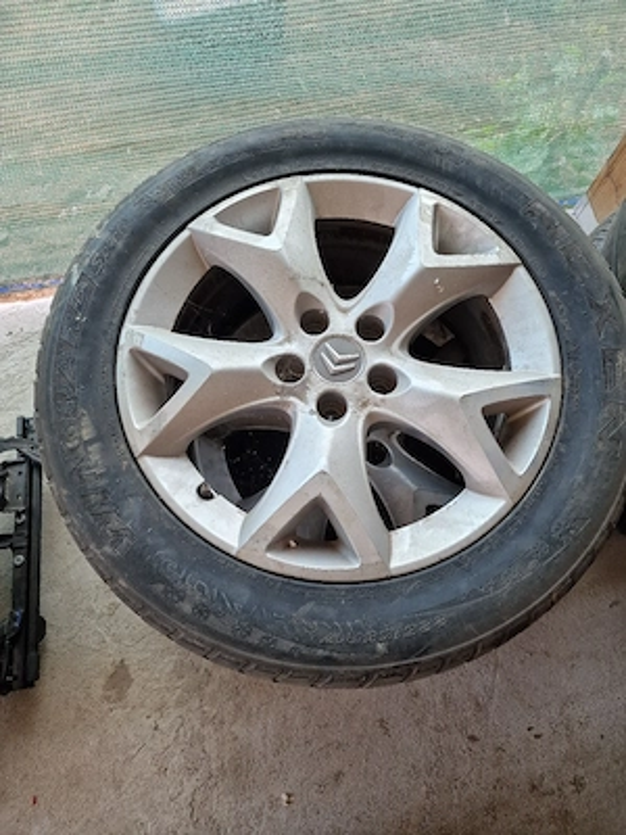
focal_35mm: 23
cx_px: 313
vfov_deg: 73.9
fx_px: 555
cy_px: 418
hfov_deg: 58.9
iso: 100
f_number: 1.8
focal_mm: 6.4
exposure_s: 1/182
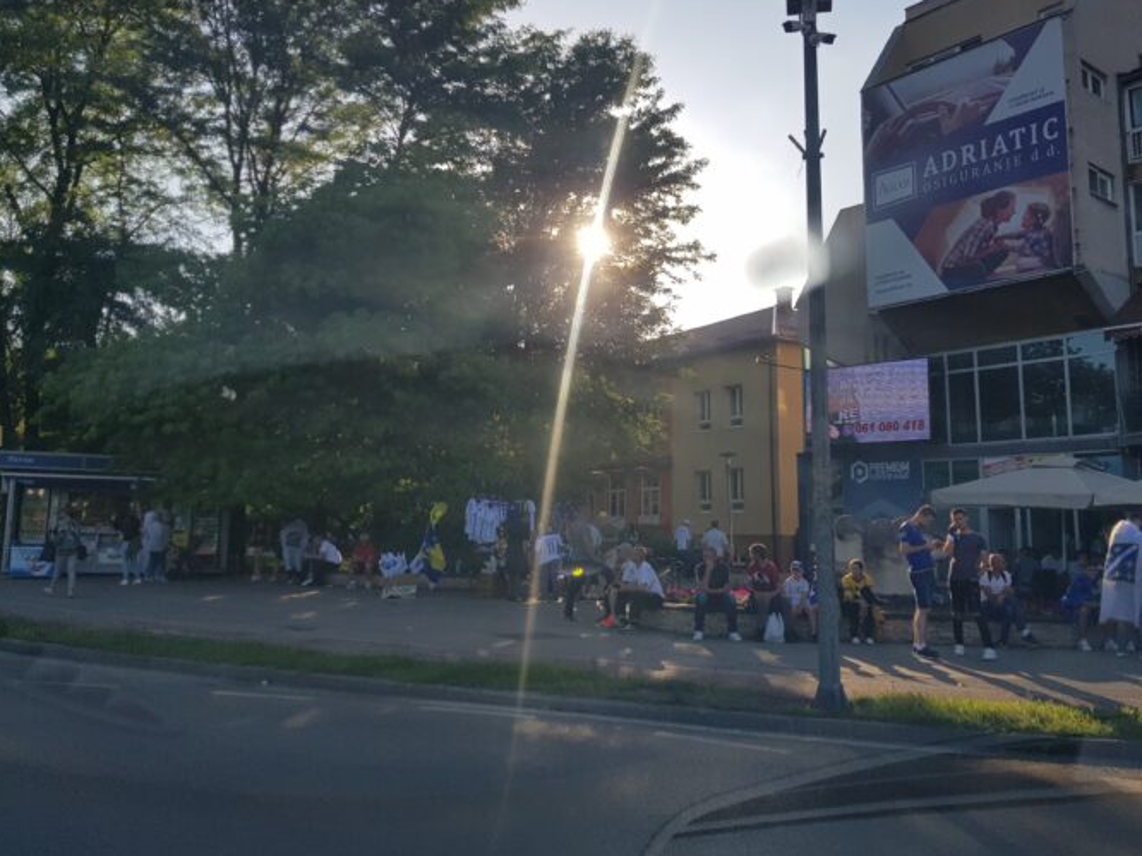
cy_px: 393
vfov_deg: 46.7
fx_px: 989
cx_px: 621
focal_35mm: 30
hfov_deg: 59.9
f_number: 1.7
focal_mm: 4.2
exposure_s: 1/1556
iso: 40
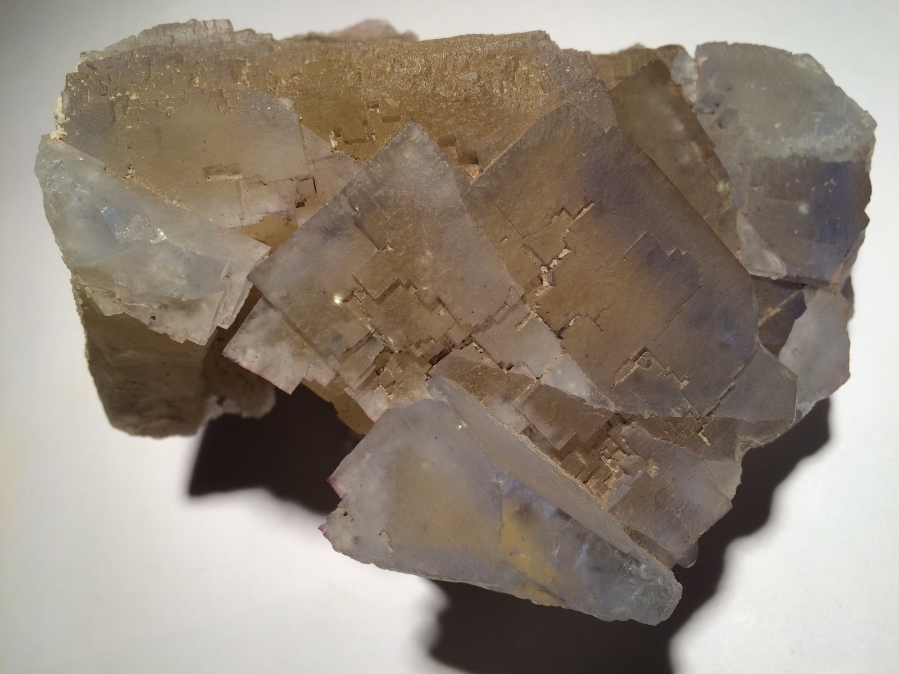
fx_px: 753
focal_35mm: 29
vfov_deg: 48.2
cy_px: 337
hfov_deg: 61.7
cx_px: 450
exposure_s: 1/121
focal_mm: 4.15
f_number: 2.2
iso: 32
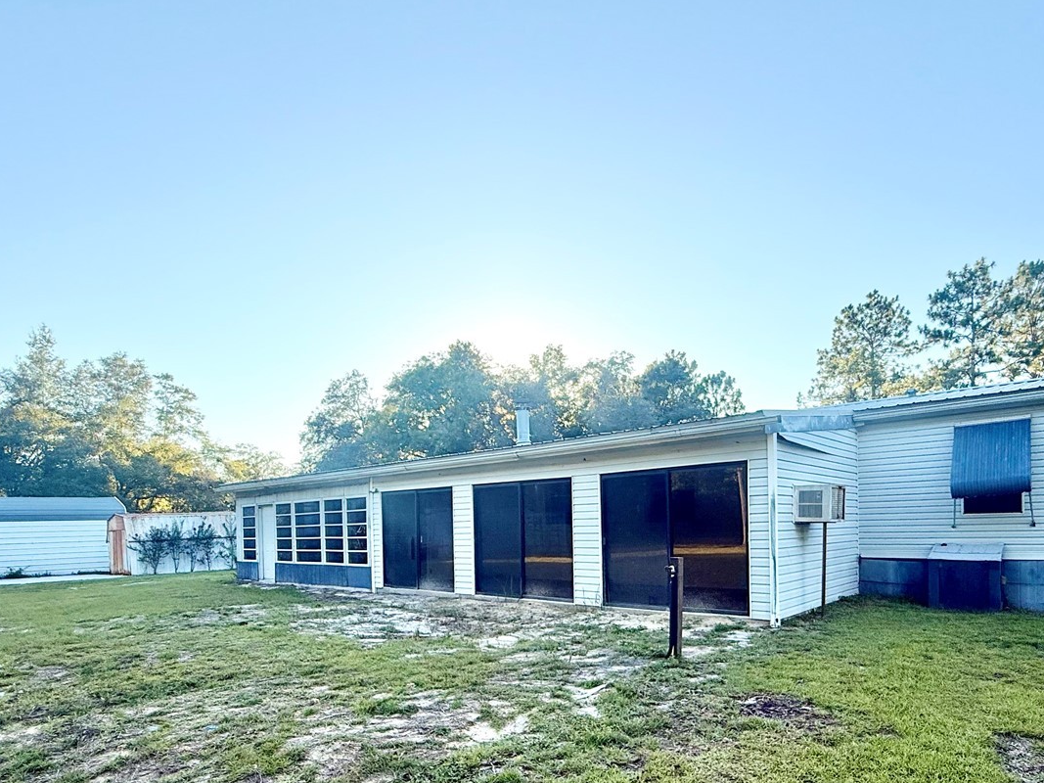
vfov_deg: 61.6
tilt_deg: -0.4
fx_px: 633
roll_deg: +1.2
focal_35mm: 21
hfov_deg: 78.7
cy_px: 534
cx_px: 586
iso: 64
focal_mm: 2.22
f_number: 2.2
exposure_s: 1/709
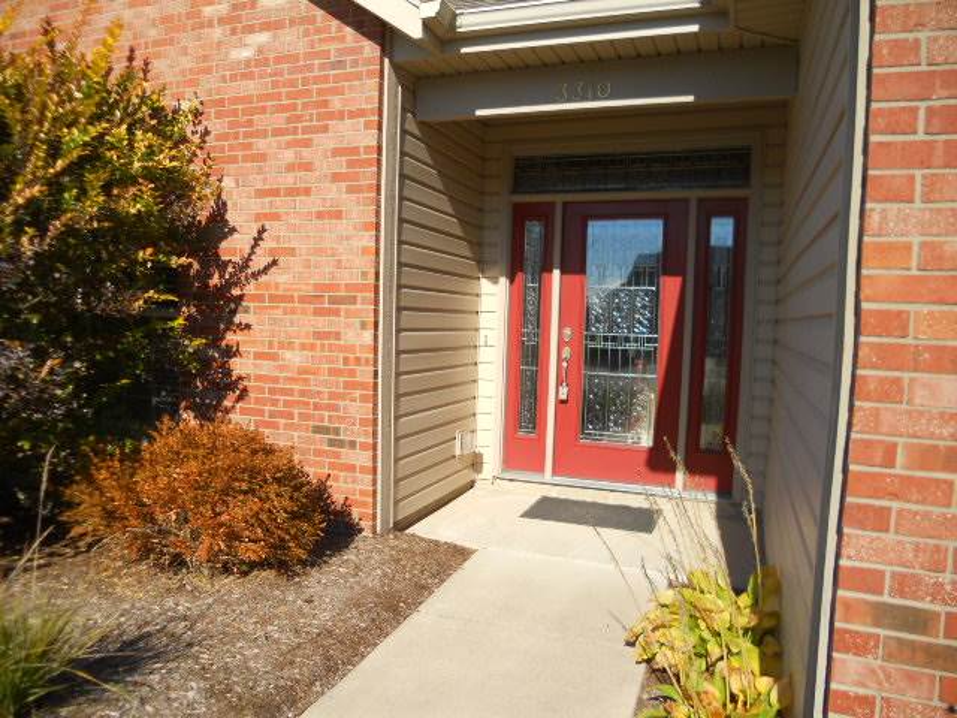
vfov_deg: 51.4
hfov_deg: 65.3
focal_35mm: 27
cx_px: 478
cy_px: 359
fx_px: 746
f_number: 3.2
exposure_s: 1/1000
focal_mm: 4.9
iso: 80
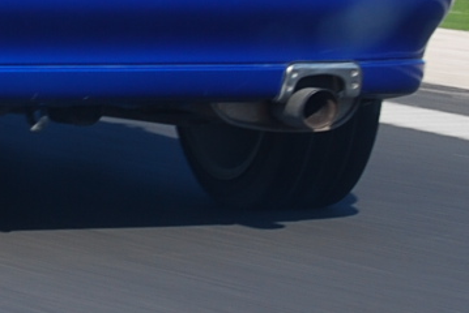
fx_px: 5798
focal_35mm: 445
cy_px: -151
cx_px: -221
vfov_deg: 3.1
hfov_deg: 4.6
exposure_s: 1/125
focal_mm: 55
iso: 100
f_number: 8
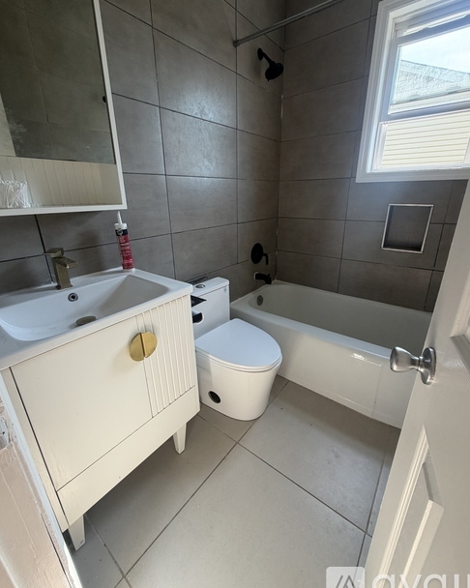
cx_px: 241
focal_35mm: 15
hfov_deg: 84.0
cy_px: 283
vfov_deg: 96.8
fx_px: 261
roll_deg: +1.3
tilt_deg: -18.6
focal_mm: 2.22
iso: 100
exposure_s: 1/121
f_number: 2.2
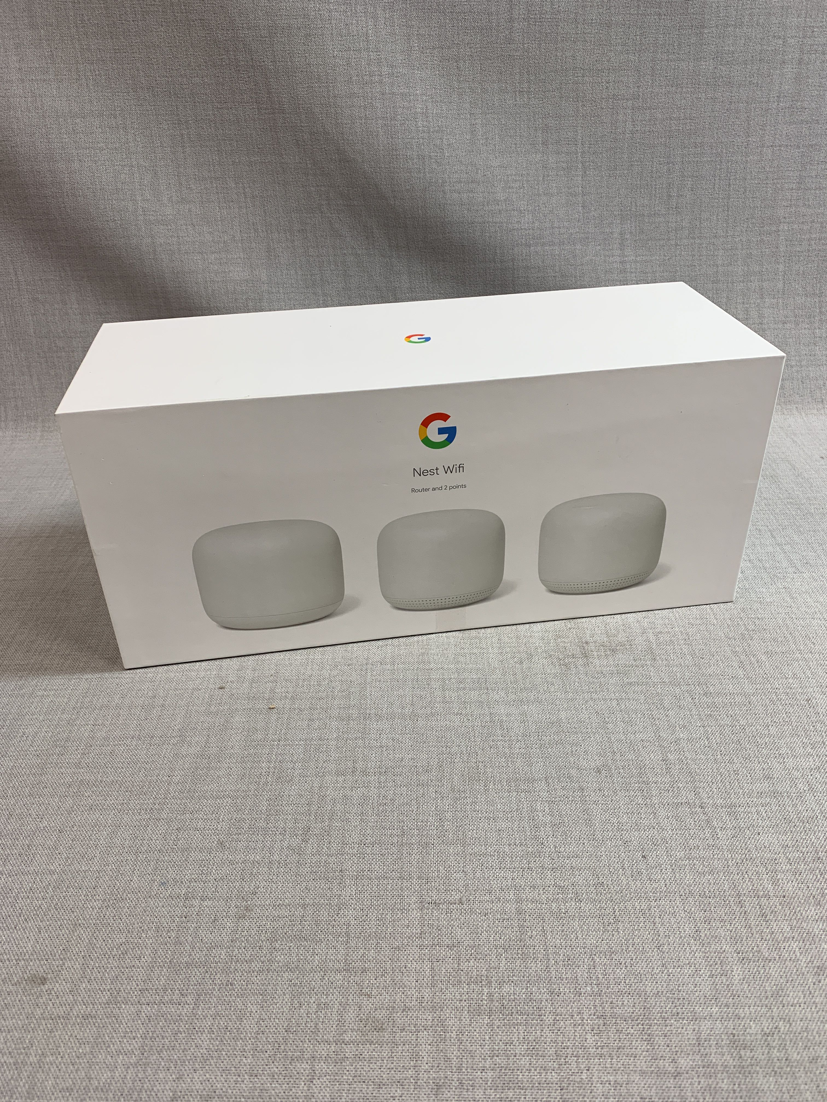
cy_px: 551
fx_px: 828
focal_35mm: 26
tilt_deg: -32.4
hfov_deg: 53.1
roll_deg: +1.8
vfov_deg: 67.3
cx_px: 414
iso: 50
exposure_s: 1/100
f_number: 1.8
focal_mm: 4.25
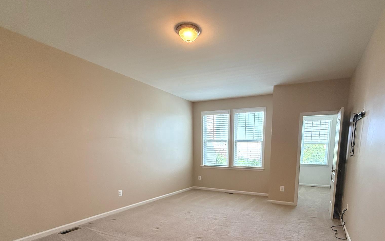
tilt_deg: -7.6
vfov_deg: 56.8
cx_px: 215
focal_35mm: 20
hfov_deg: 84.7
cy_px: 180
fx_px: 210
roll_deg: -0.4
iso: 160
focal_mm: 2.22
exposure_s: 1/120
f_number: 2.2
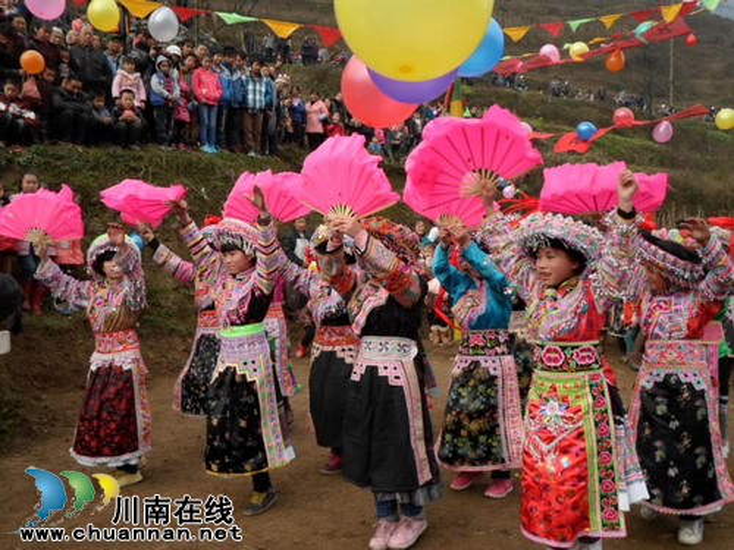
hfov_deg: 51.4
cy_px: 275
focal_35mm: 36
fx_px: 763
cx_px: 367
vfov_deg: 39.7
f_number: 3
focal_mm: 6.5
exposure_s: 1/500
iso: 80
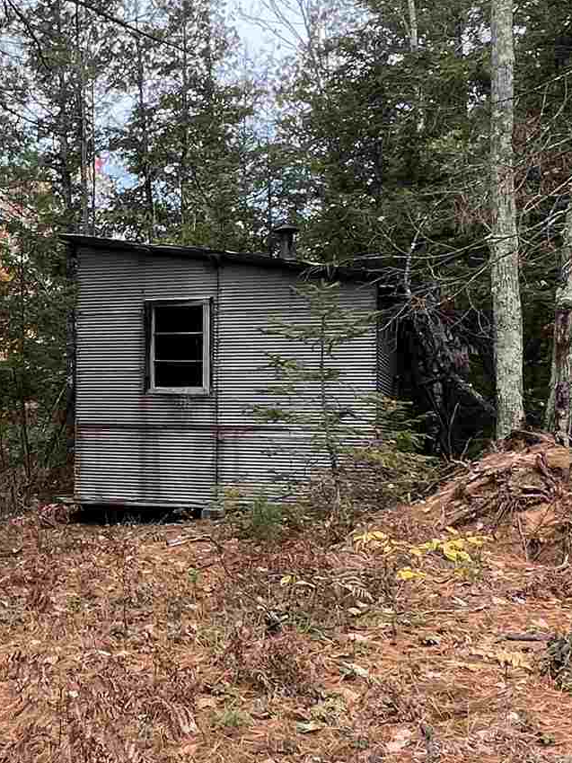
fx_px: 1036
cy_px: 382
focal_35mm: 47
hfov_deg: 29.0
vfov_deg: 40.4
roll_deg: +0.2
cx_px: 9
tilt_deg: +2.6
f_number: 1.8
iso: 32
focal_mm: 1.57
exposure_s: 1/229
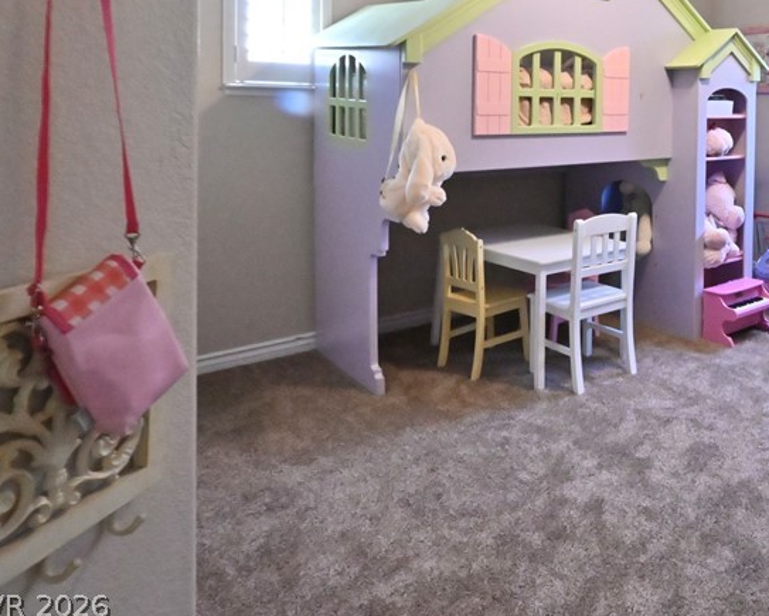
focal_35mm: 30
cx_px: 729
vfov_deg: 45.8
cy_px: 116
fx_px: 683
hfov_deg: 50.2
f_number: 22
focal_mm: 16
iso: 20000
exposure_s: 1/30
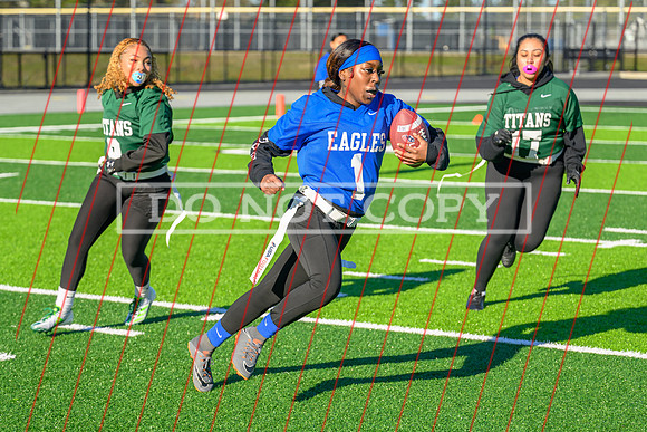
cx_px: 268
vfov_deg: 13.2
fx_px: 1856
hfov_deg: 19.8
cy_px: 296
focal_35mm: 103
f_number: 2.8
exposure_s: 1/1000
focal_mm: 70
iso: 90
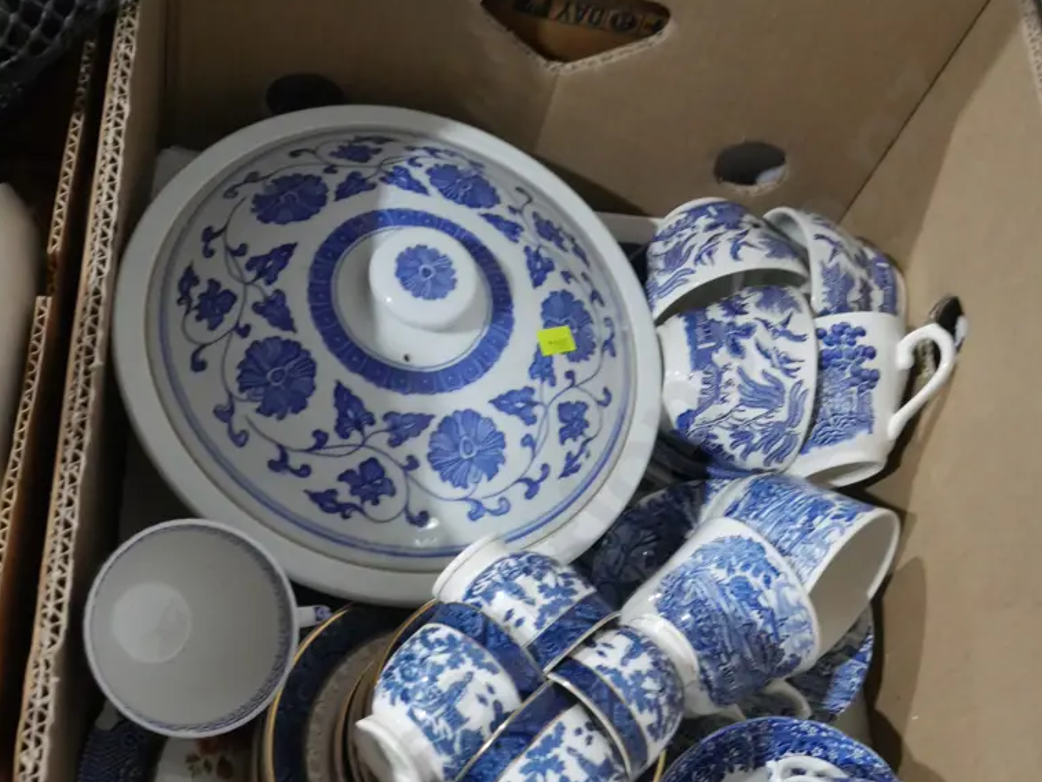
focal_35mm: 46
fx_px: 1385
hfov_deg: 41.2
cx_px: 515
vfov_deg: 30.7
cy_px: 637
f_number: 5.6
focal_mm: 17
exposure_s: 1/50
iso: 3200
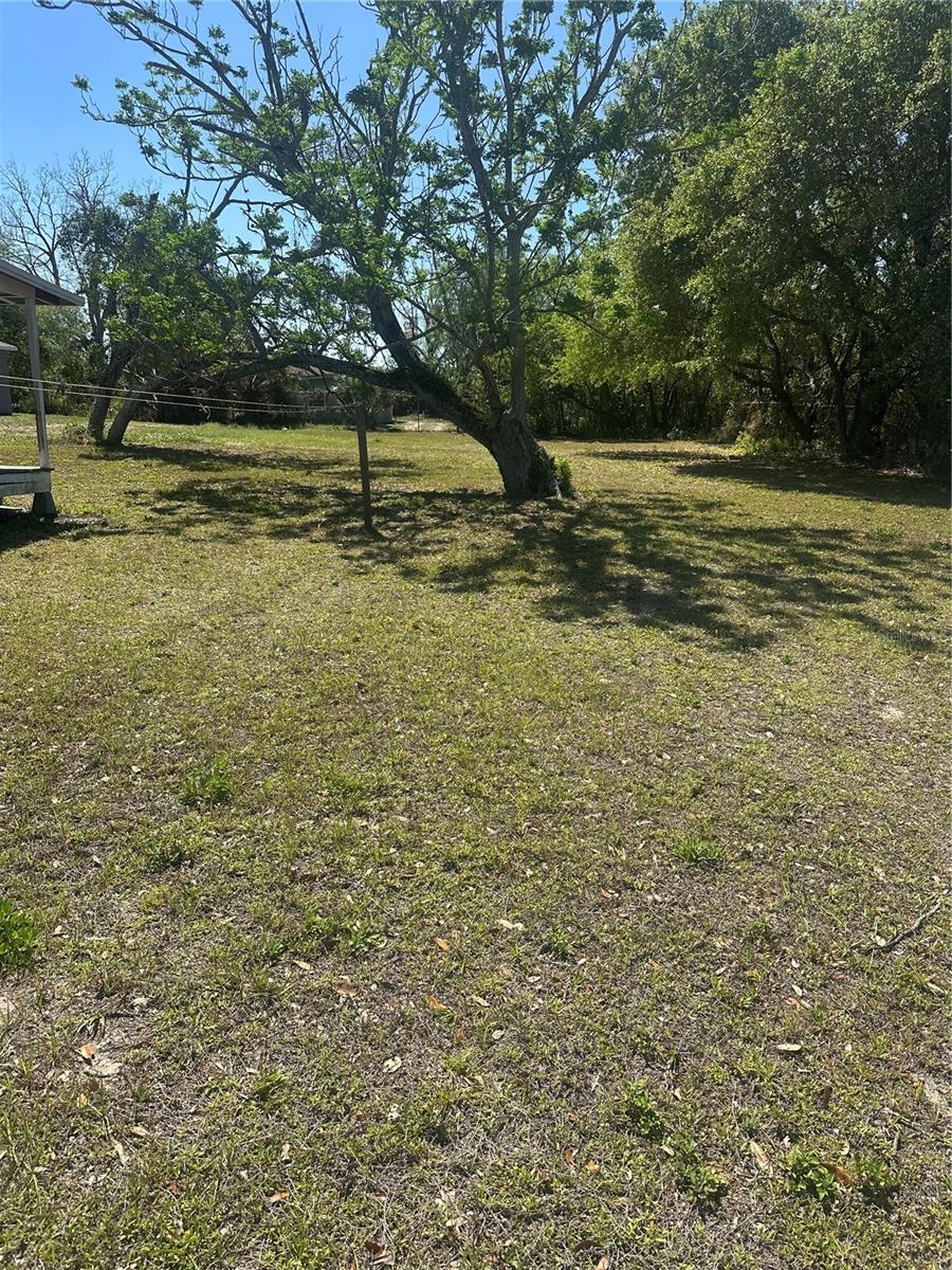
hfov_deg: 56.8
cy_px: 635
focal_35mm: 24
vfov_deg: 71.6
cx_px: 476
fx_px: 880
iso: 80
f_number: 1.78
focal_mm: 6.86
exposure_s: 1/3058
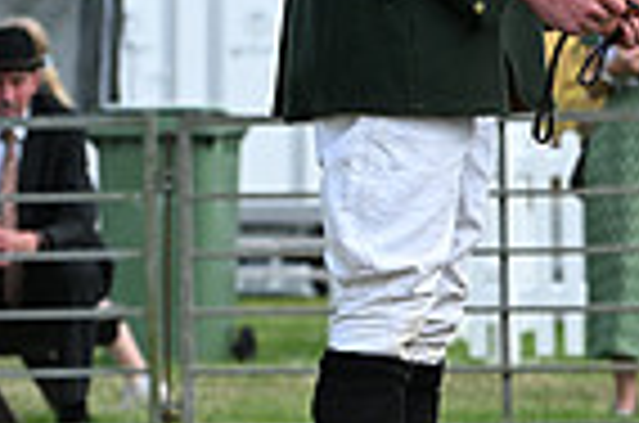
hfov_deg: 4.9
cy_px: 236
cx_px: 1260
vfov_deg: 3.3
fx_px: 7403
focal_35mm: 418
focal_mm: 102
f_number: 4.5
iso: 360
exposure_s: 1/1000
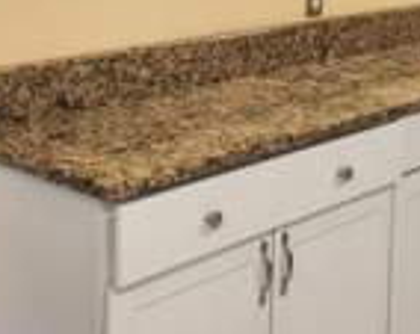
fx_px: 943
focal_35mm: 76
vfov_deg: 19.7
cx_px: 245
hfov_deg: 25.1
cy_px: 22
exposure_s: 1/120
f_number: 1.8
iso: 250
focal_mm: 5.54
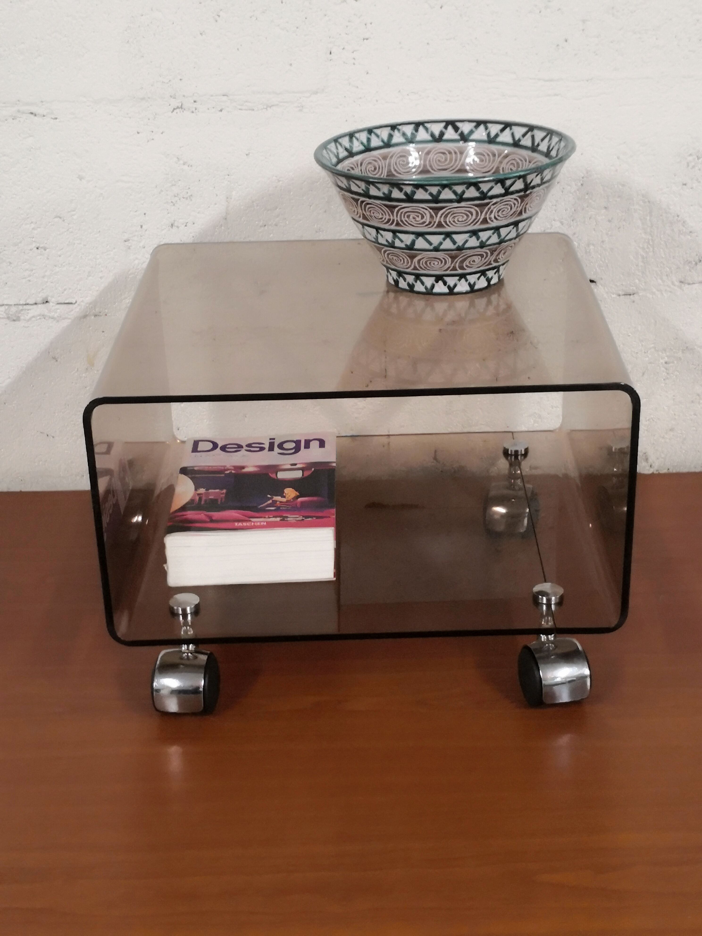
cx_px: 351
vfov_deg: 35.5
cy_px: 468
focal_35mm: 54
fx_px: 1460
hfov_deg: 27.0
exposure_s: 1/33.3
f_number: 1.6
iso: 250
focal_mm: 3.95
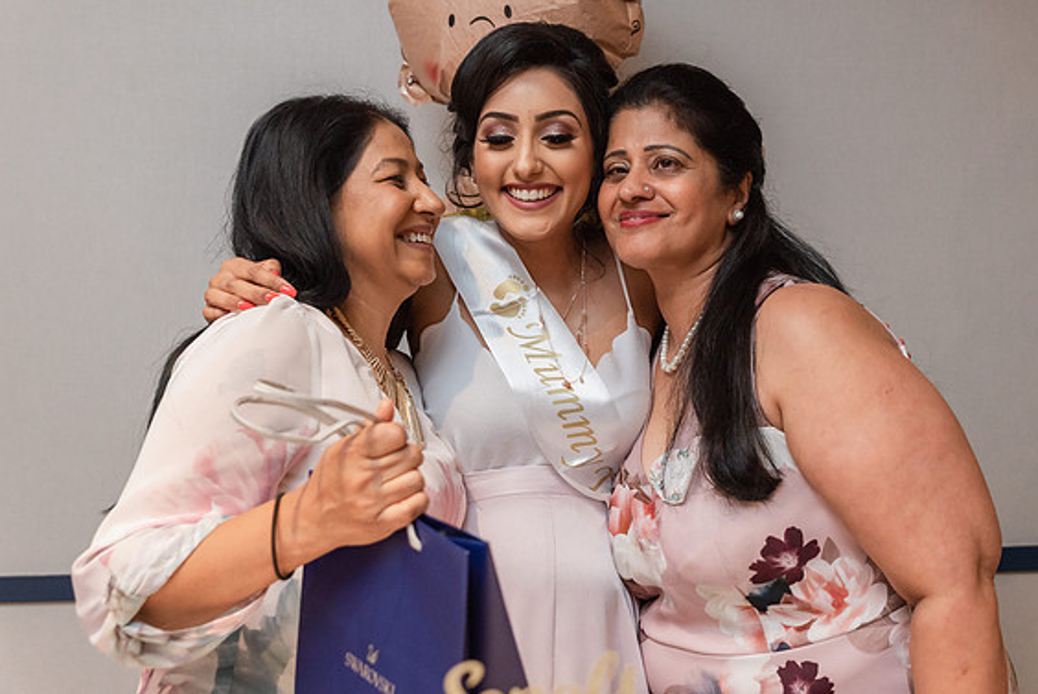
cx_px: 604
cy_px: 291
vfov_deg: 31.9
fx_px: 1212
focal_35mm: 42
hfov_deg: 46.2
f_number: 4
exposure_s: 1/160
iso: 2500
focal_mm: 36
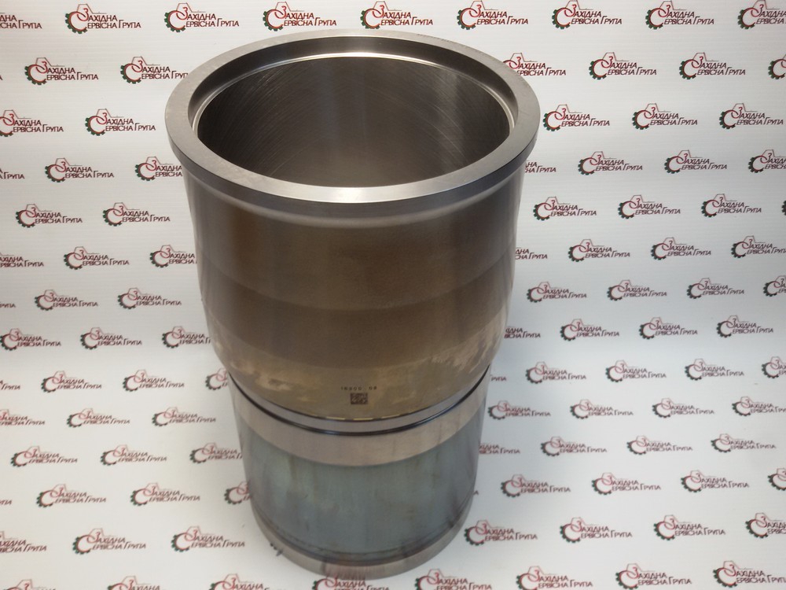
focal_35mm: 31
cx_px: 393
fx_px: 704
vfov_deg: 45.4
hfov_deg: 58.4
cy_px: 295
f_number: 2.4
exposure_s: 1/33
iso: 50
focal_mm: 2.93
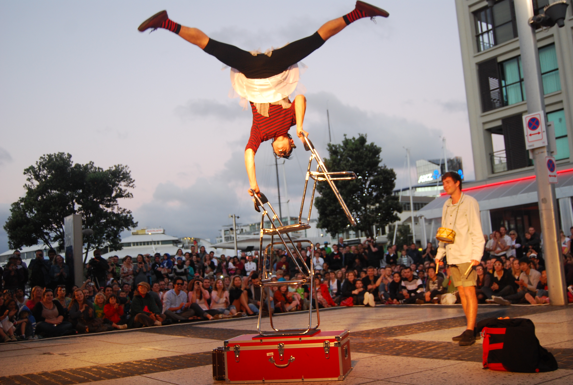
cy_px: 192
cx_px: 286
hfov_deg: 49.5
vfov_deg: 34.4
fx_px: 622
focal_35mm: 39
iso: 360
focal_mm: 26
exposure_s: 1/30
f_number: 4
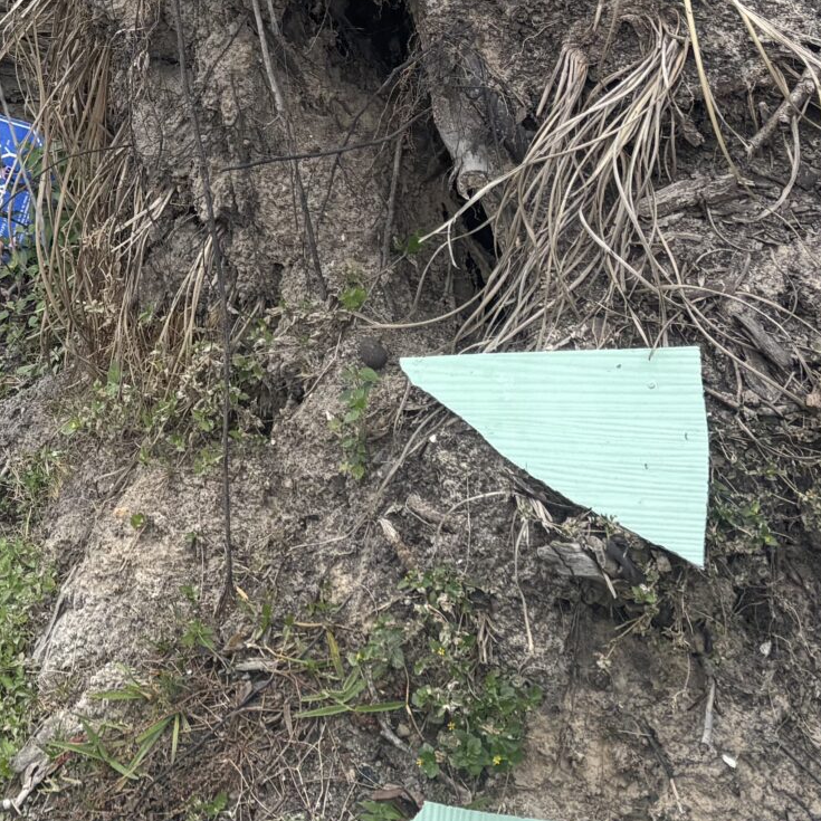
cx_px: -306
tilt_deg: -8.8
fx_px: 2147
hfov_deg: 19.6
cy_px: -128
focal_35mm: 80
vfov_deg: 20.4
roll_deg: +2.1
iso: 50
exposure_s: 1/559
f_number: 1.6
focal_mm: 5.96
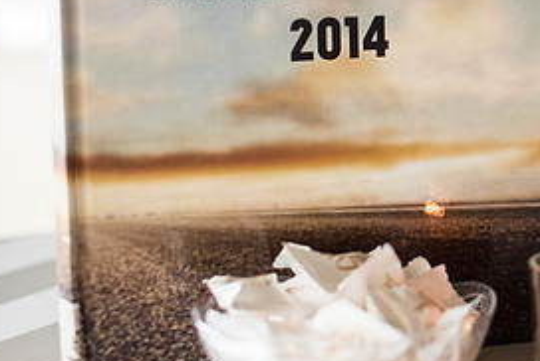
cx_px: 588
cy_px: 35
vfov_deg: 10.8
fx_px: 1892
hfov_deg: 15.8
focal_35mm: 126
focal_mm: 50
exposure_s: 1/1000
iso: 1000
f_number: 2
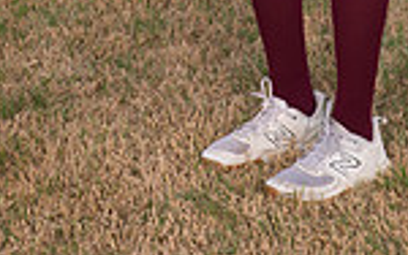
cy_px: -320
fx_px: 2036
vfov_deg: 6.9
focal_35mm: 183
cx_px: 275
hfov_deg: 11.4
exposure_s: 1/320
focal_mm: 60
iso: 320
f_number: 6.3
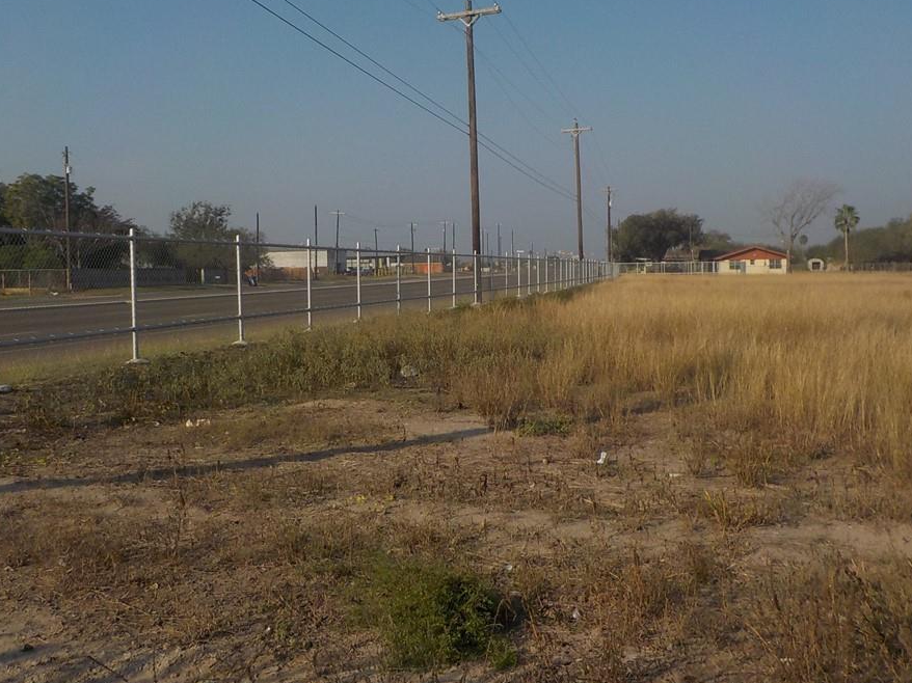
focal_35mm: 35
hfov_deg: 52.6
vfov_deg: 40.7
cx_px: 445
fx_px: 922
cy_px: 317
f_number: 3.3
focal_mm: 4.1
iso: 125
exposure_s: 1/2000
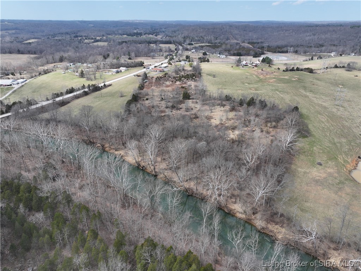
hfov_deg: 71.6
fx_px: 250
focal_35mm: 24
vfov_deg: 56.8
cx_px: 180
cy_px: 136
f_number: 2.8
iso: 130
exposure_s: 1/1250
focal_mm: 12.29
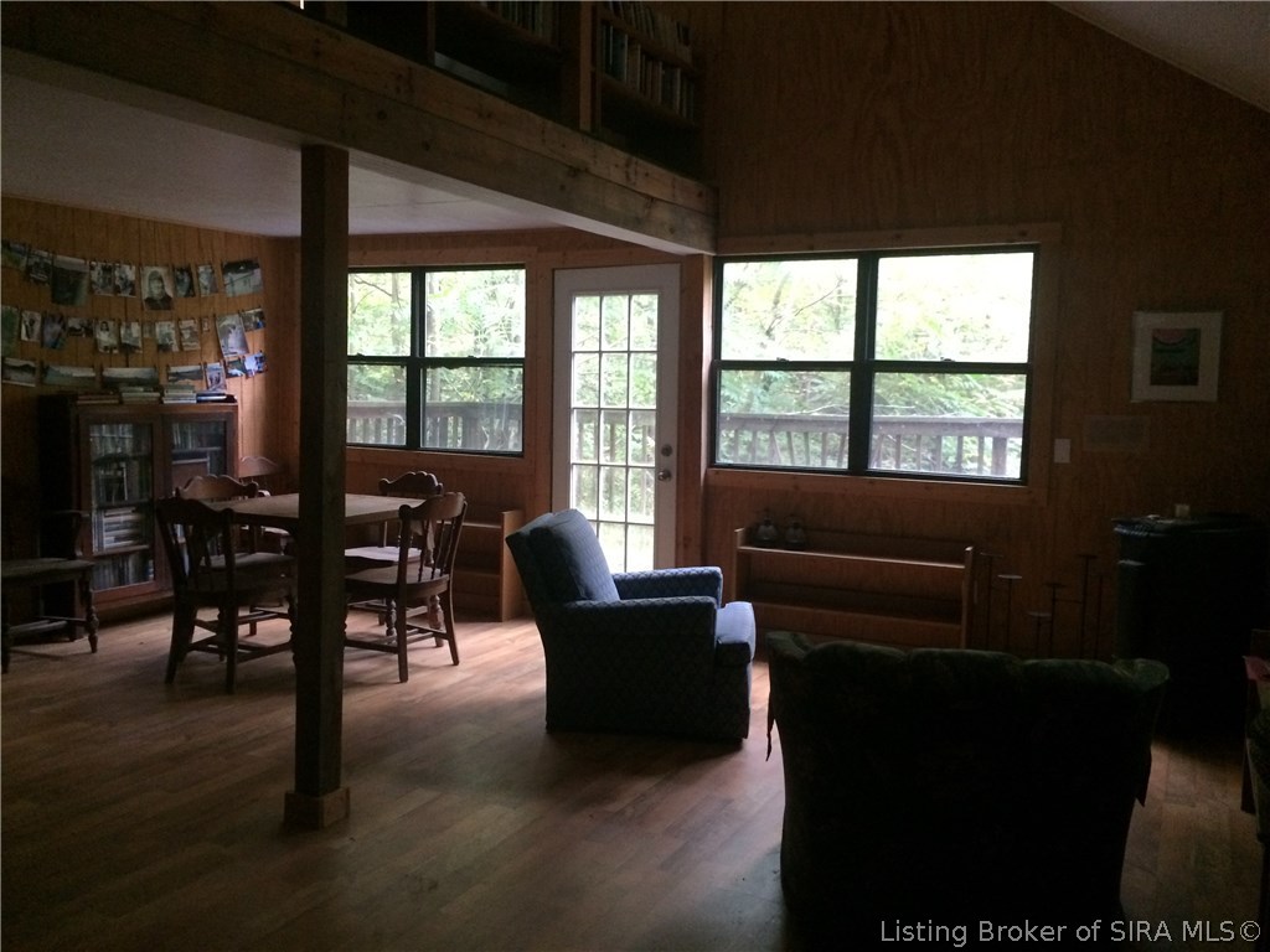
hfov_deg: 61.7
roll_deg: -1.8
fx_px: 1064
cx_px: 635
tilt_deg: -2.4
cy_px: 476
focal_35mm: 29
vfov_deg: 48.2
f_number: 2.2
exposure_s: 1/30
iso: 320
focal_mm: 4.15
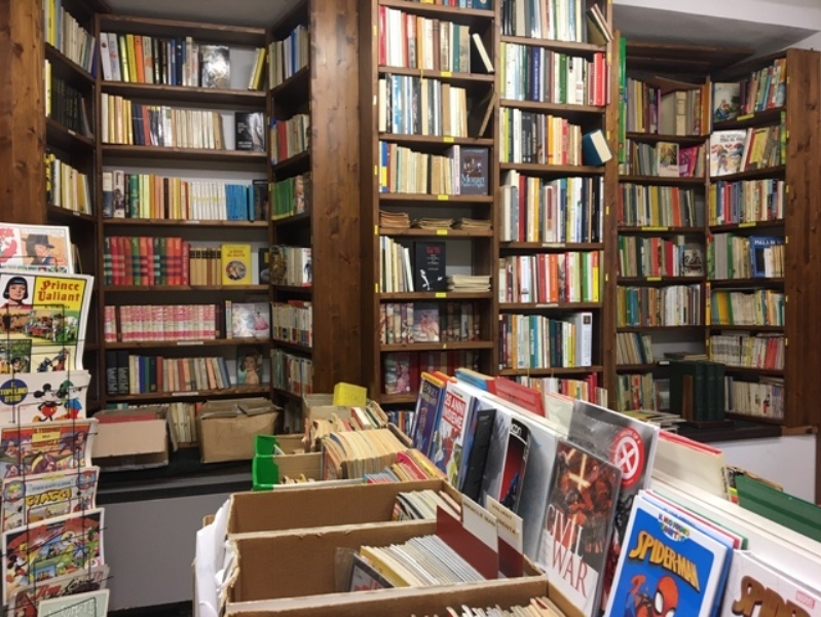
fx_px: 688
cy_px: 308
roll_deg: +0.5
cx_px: 410
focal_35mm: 29
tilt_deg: +0.4
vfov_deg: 48.3
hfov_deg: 61.6
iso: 100
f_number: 2.2
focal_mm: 4.15
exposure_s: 1/33
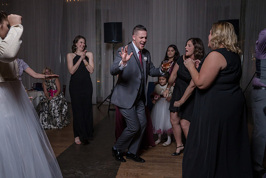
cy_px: 101
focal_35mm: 31
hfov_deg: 60.6
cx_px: 118
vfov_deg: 42.6
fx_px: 227
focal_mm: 26
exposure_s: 1/100
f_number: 5.6
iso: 2000
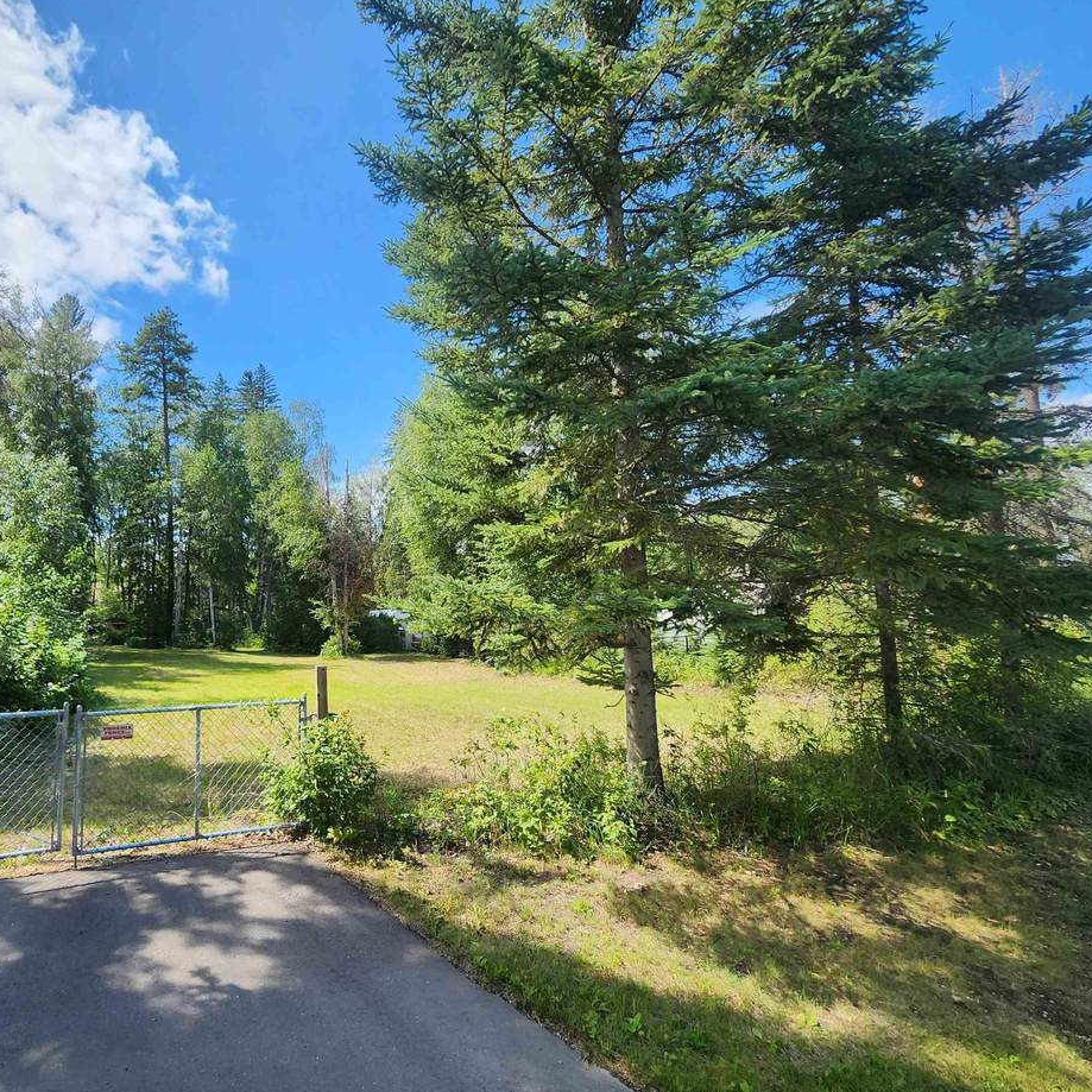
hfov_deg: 85.0
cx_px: 383
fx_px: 571
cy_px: 558
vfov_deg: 87.4
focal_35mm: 16
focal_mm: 2.2
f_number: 2.2
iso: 50
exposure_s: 1/984
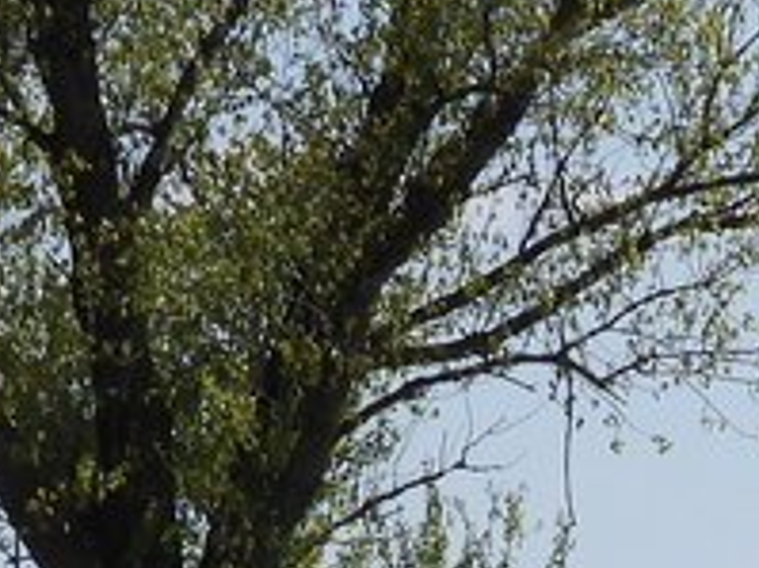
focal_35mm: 585
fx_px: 12819
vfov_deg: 2.5
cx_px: 1316
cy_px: 1288
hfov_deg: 3.4
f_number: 3.5
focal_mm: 17.5
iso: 100
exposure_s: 1/1600
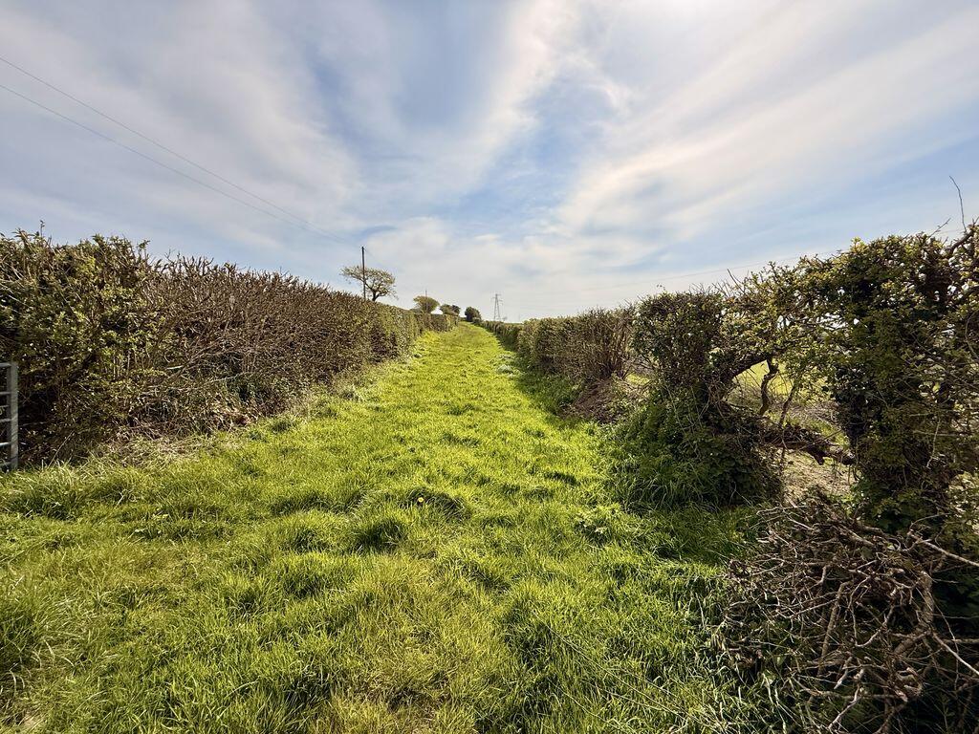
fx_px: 396
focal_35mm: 14
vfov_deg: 85.7
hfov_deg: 102.1
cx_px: 490
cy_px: 367
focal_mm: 2.22
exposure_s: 1/4425
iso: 50
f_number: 2.2
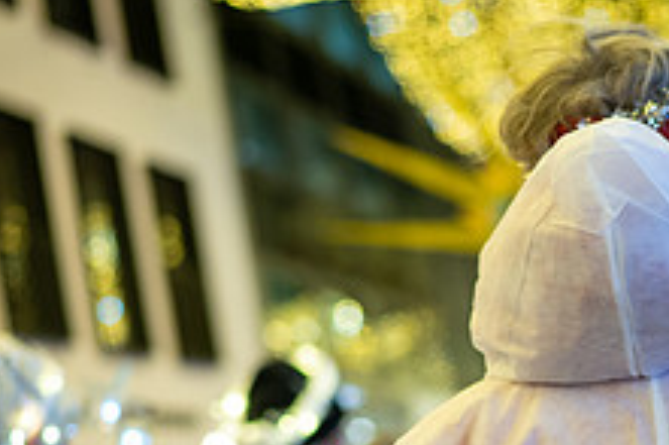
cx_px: 587
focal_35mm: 92
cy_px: 501
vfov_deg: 14.5
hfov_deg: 21.7
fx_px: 1708
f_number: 1.6
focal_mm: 35
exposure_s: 1/160
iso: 1000
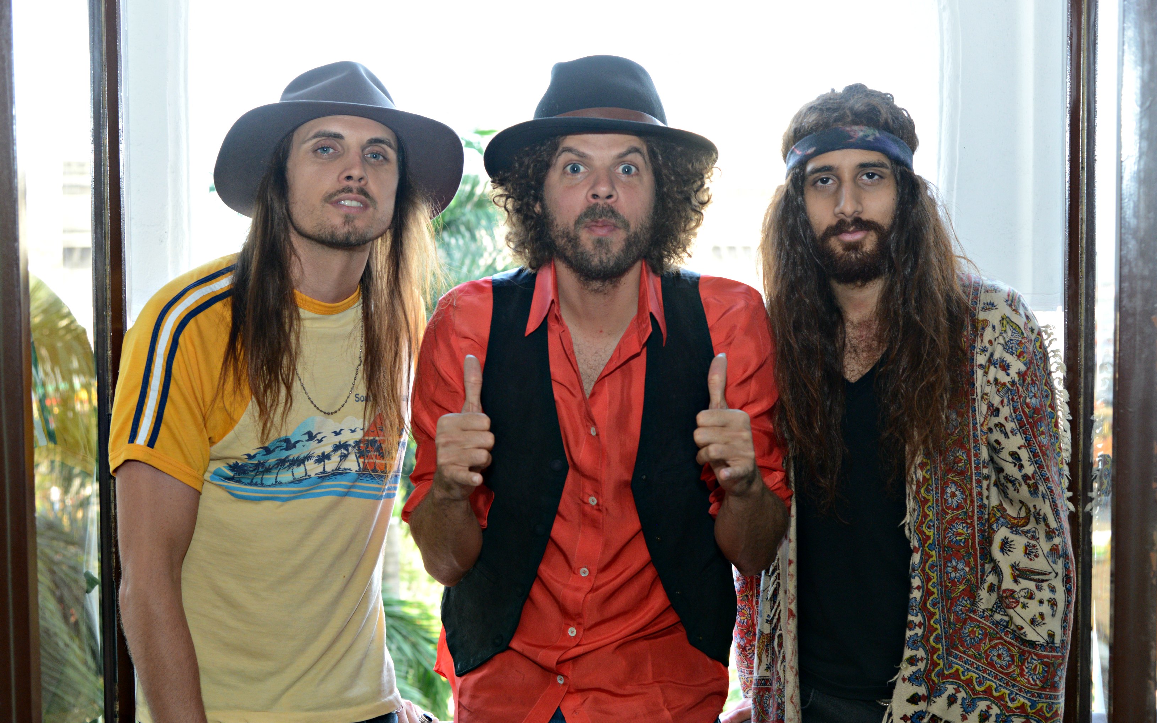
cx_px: 583
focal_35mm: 57
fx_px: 1797
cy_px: 371
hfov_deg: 35.7
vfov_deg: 22.7
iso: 1000
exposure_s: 1/125
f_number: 5.6
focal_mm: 55
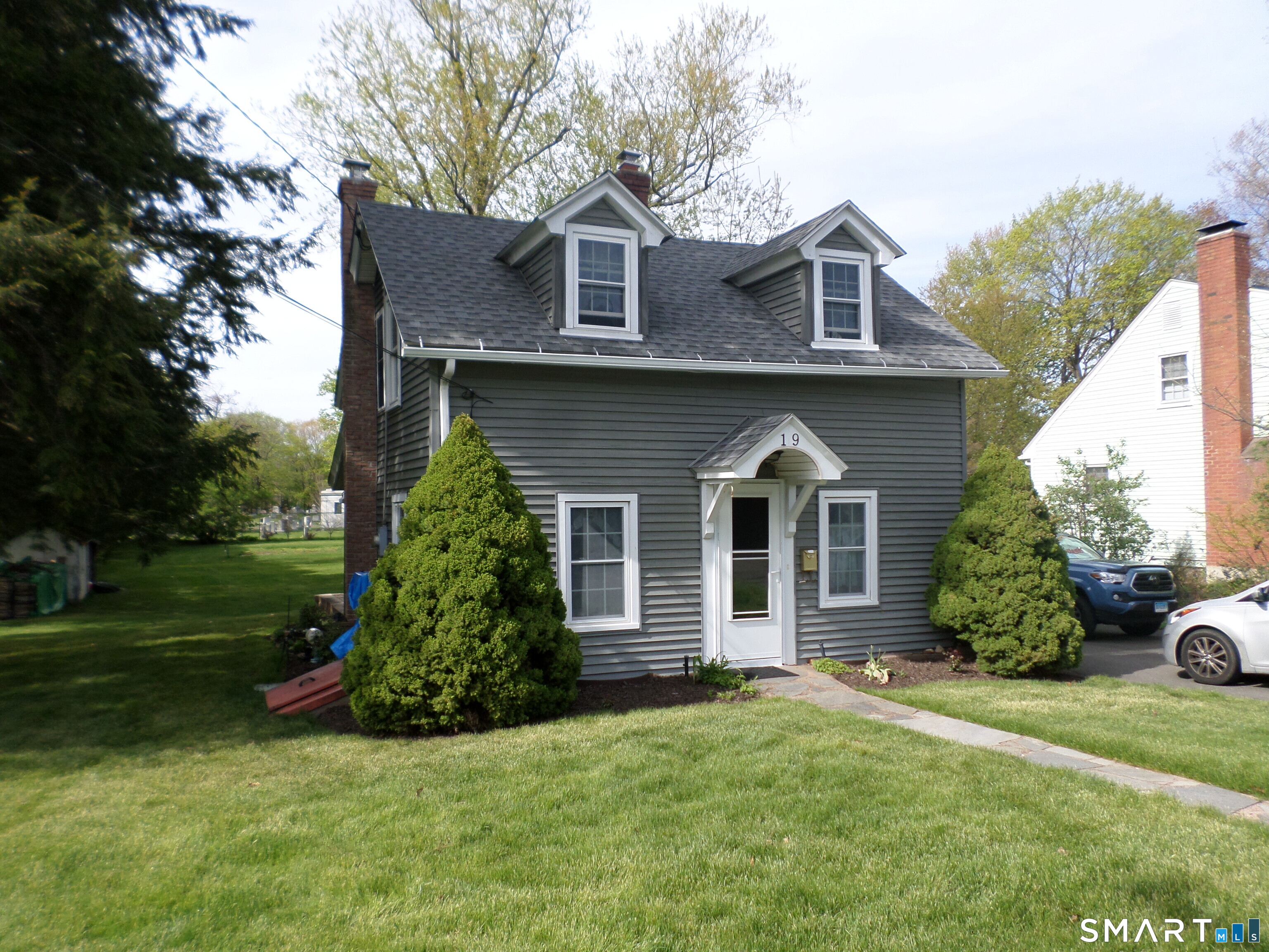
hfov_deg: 69.4
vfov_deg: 54.9
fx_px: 916
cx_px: 634
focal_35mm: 25
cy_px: 476
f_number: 2.5
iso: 80
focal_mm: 4.5
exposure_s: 1/750
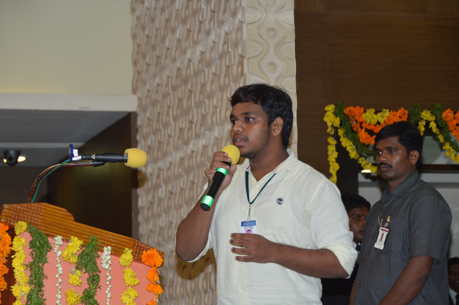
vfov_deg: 10.1
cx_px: 230
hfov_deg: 15.2
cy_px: 152
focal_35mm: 135
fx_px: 1720
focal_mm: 90
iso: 400
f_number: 5.6
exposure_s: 1/80
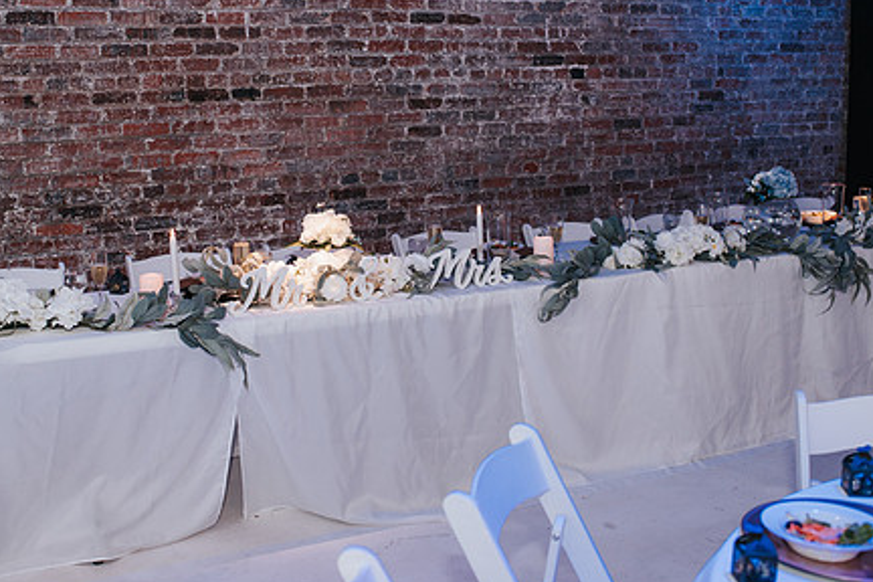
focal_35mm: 47
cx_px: 370
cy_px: 239
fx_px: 1140
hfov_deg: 41.8
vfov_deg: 28.6
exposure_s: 1/200
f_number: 2.8
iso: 1000
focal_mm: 35
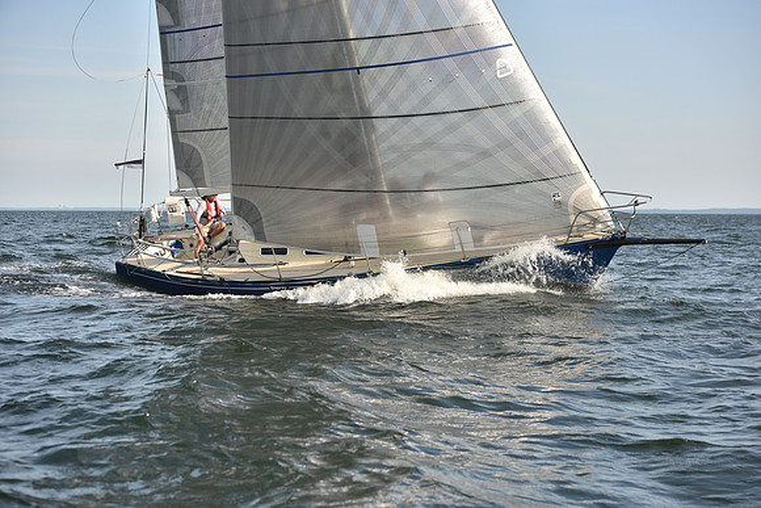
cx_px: 380
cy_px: 254
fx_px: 1480
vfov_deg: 19.5
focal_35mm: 70
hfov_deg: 28.8
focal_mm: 70
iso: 250
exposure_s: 1/640
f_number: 4.5
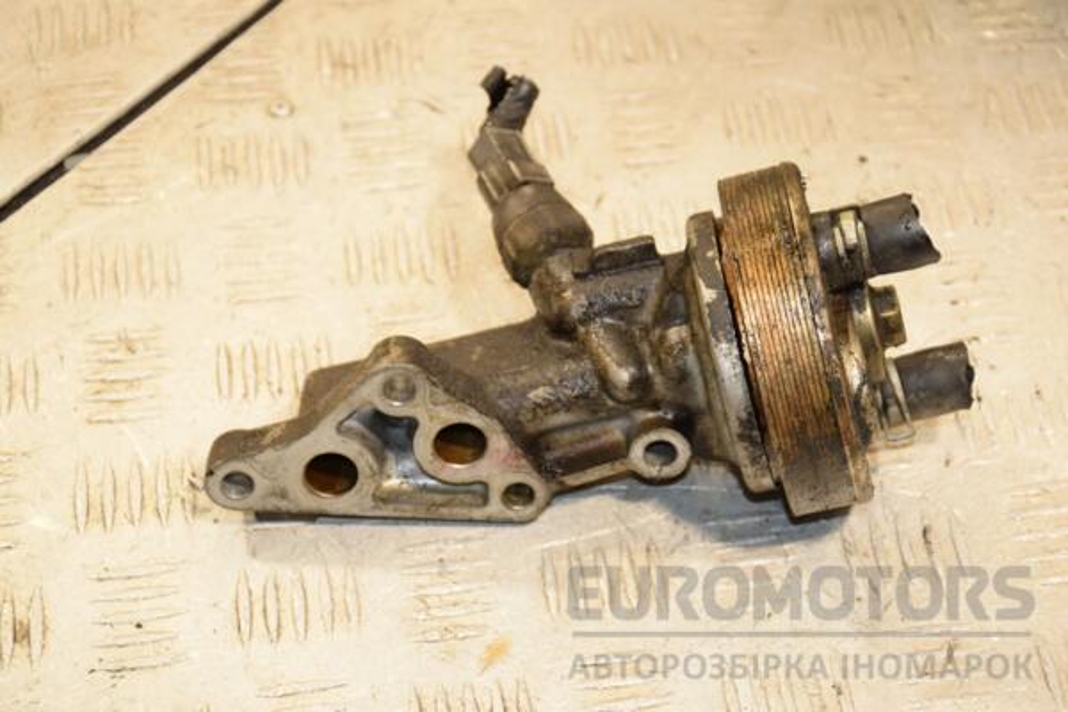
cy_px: 356
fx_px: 2581
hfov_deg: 23.4
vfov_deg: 15.7
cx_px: 534
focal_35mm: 87
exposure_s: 1/200
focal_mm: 58
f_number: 6.3
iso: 800
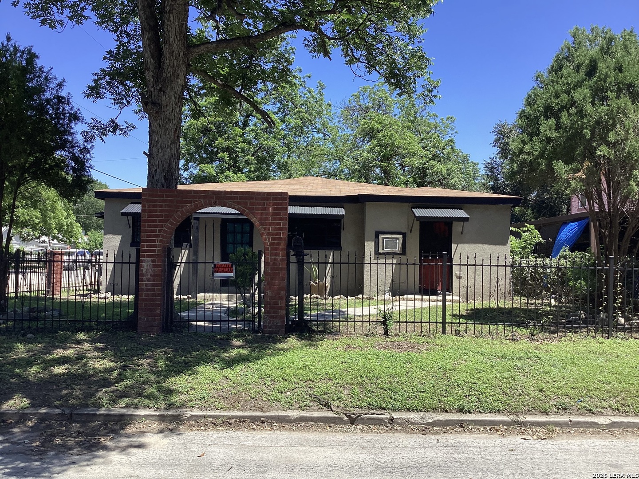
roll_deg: -0.6
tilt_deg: +1.8
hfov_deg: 58.4
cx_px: 320
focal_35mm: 31
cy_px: 240
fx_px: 572
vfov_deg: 45.4
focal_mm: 3.3
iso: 25
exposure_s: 1/627
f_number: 2.4
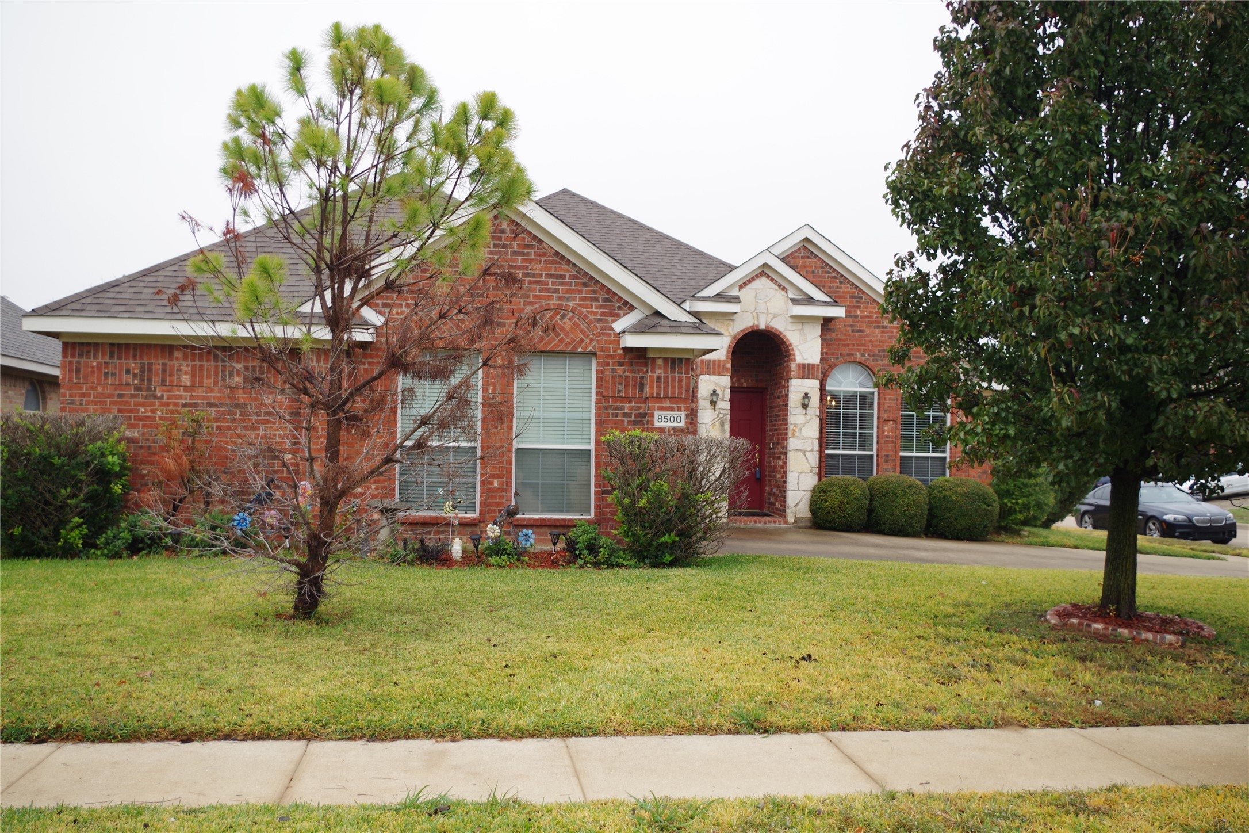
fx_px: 1197
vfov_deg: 38.4
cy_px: 416
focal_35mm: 34
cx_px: 624
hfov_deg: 55.1
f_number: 4
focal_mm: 23
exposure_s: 1/60
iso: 200
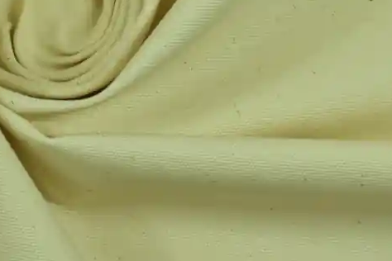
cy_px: -4
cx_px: 34
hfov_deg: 11.7
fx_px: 1895
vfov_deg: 7.8
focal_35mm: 174
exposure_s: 1/10
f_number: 10
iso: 100
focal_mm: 55
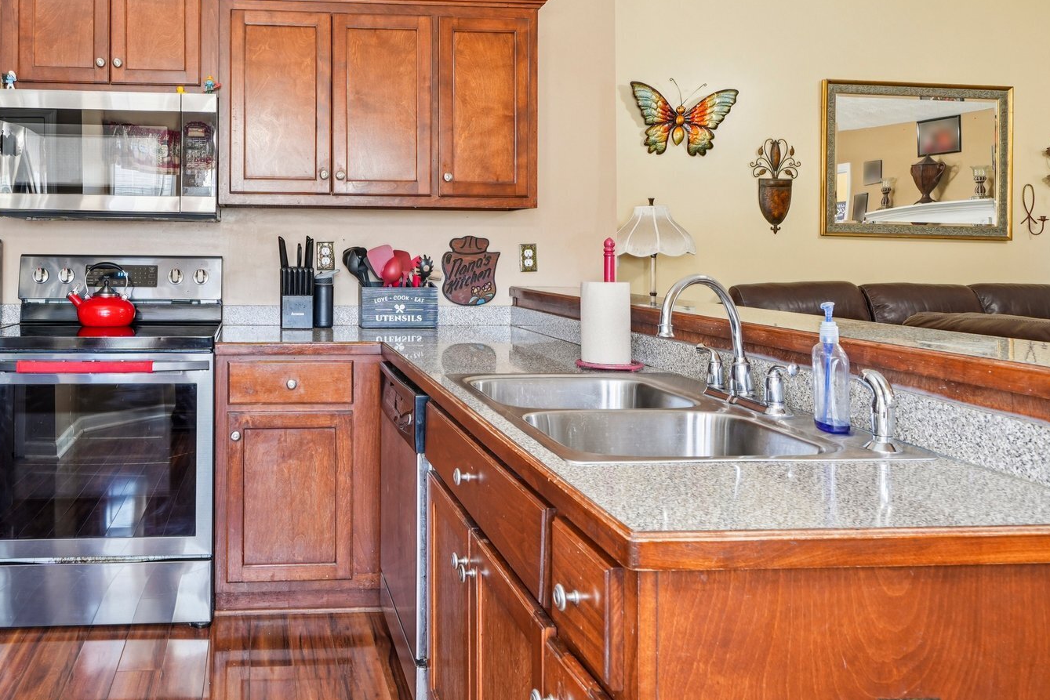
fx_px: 758
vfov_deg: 48.7
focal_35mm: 26
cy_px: 229
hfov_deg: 66.8
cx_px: 320
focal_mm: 17
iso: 400
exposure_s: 1/4
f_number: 8
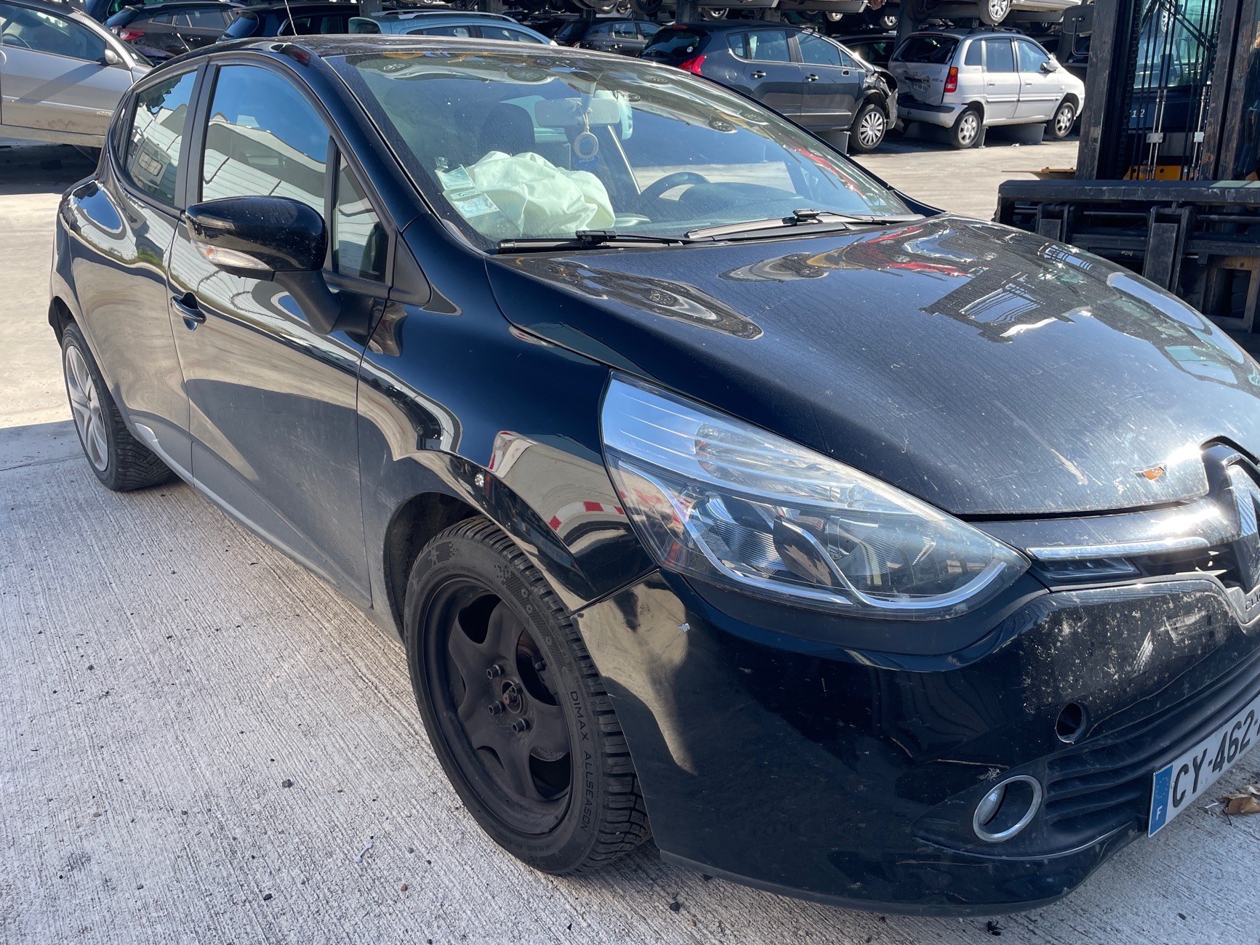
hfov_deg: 65.3
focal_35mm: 27
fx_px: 983
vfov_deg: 51.4
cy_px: 473
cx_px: 652
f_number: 1.6
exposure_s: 1/764
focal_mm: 4.2
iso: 32
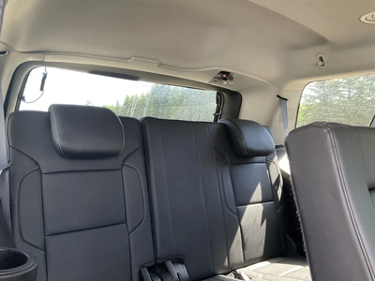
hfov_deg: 61.7
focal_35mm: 29
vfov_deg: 48.2
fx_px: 314
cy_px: 140
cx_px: 188
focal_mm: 3
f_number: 1.8
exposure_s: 1/60
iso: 100
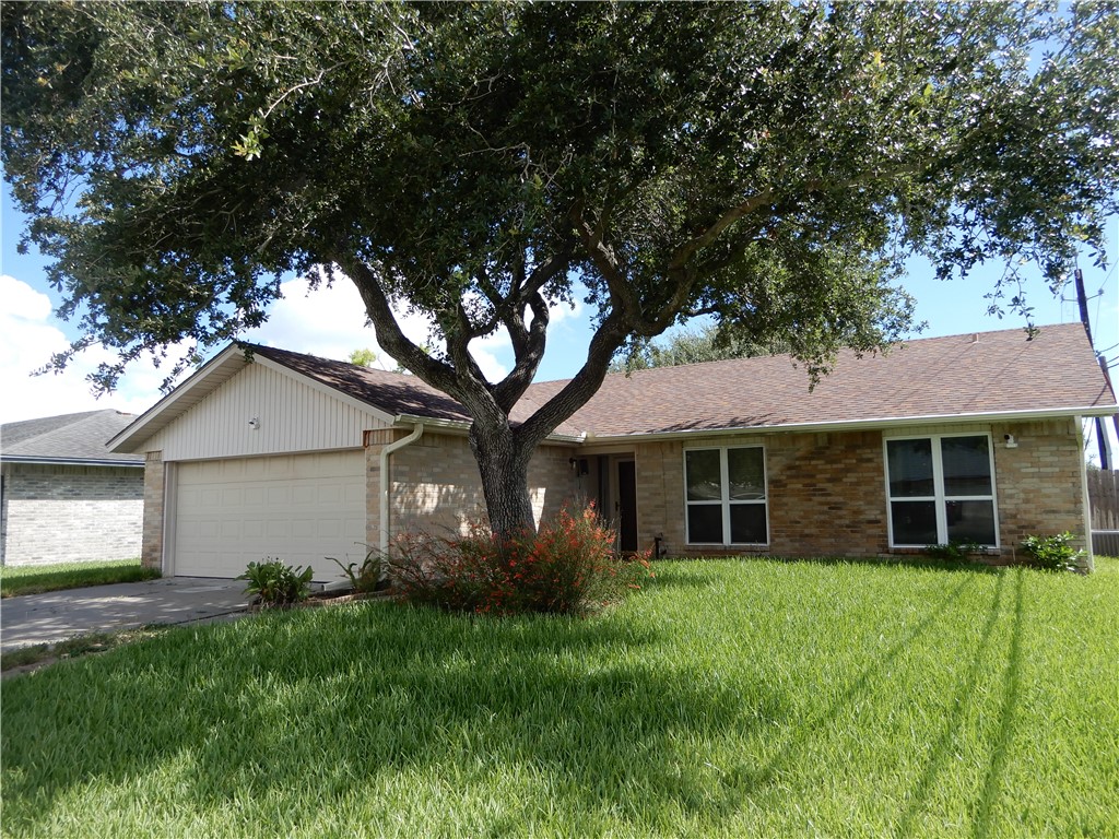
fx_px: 776
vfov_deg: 56.8
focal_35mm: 24
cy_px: 420
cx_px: 560
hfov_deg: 71.6
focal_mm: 4.3
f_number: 3.4
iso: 80
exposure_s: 1/500
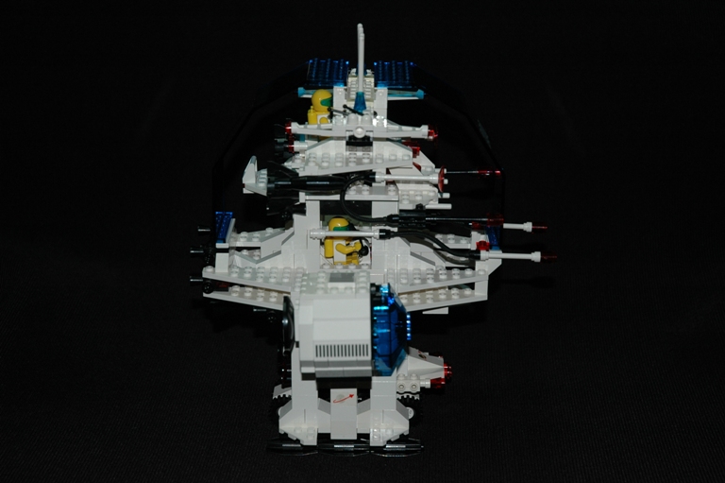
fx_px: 1509
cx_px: 362
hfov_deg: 27.0
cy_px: 242
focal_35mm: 75
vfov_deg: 18.2
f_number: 4.5
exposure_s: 1/60
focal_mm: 50
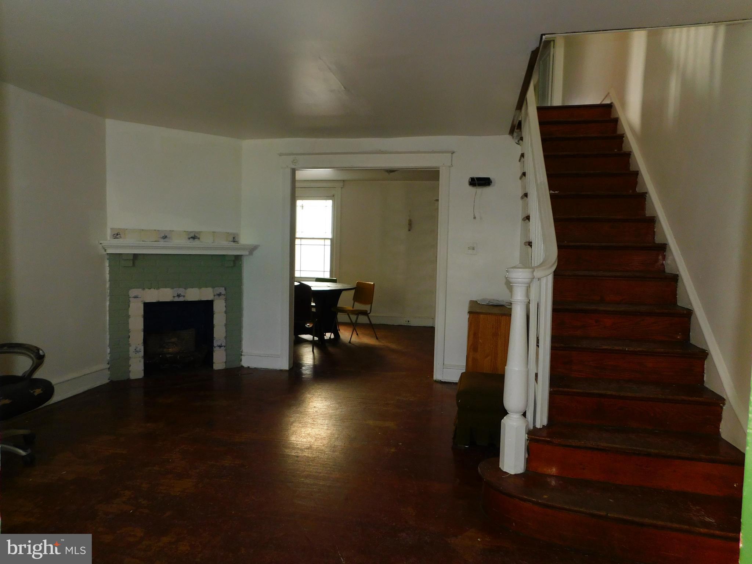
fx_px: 500
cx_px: 376
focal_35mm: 23
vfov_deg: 58.9
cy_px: 282
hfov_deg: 73.9
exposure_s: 1/30
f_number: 3
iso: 200
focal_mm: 4
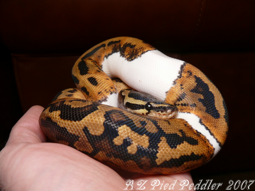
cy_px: 96
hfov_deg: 52.6
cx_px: 128
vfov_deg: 40.7
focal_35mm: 35
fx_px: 258
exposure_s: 1/30
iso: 100
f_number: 4
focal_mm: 7.4
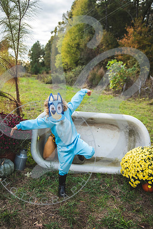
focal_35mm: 32
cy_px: 110
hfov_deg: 41.1
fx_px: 204
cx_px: 69
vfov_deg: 58.7
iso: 320
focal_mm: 29
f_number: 2.8
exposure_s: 1/1000
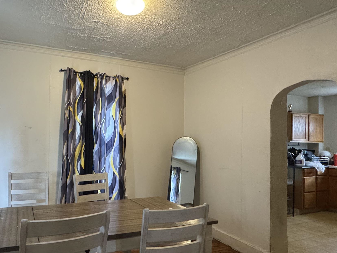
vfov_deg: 53.0
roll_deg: -0.7
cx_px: 127
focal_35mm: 26
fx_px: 253
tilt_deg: +1.3
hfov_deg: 66.3
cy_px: 140
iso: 640
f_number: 2.2
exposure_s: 1/60
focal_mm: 2.22
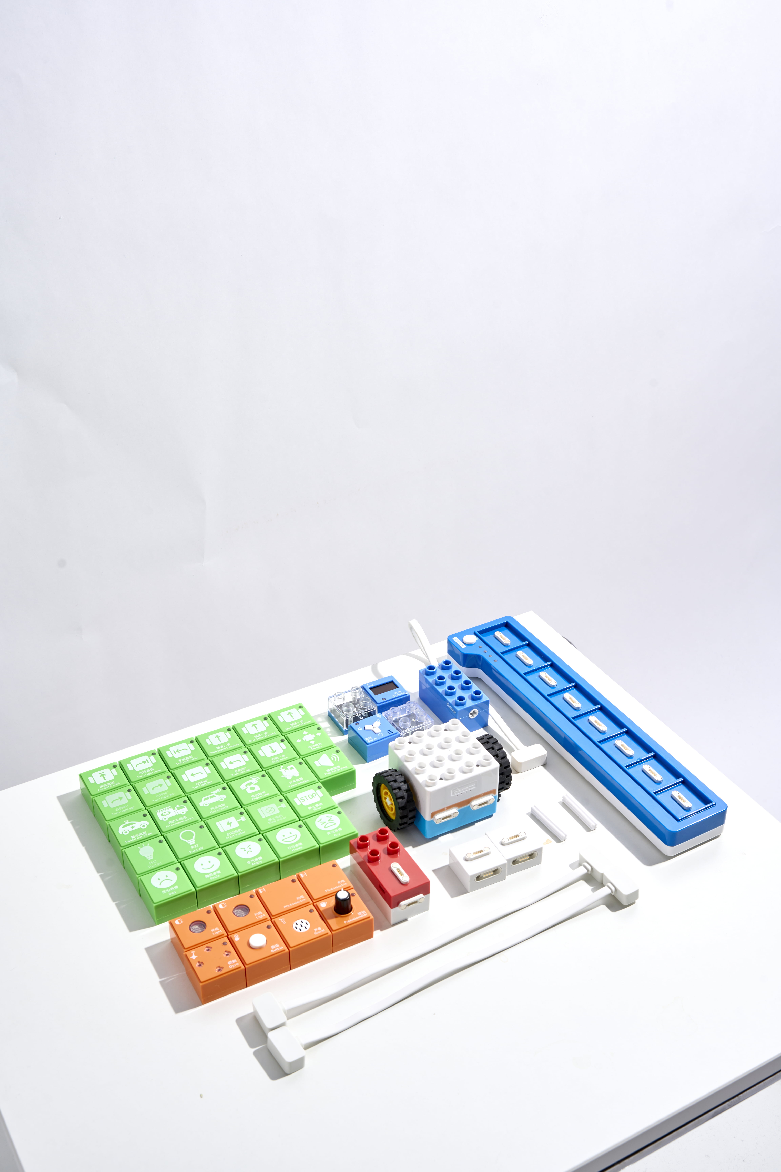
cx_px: 390
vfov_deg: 46.6
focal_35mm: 42
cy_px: 586
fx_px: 1360
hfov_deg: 32.0
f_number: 11
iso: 125
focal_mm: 41.8
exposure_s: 1/160
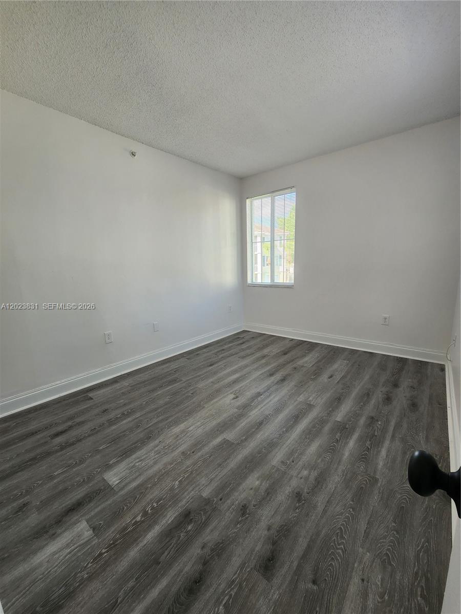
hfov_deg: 89.9
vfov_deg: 106.2
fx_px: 231
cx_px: 230
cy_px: 307
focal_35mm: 13
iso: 64
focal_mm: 2.2
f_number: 2.2
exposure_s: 1/60
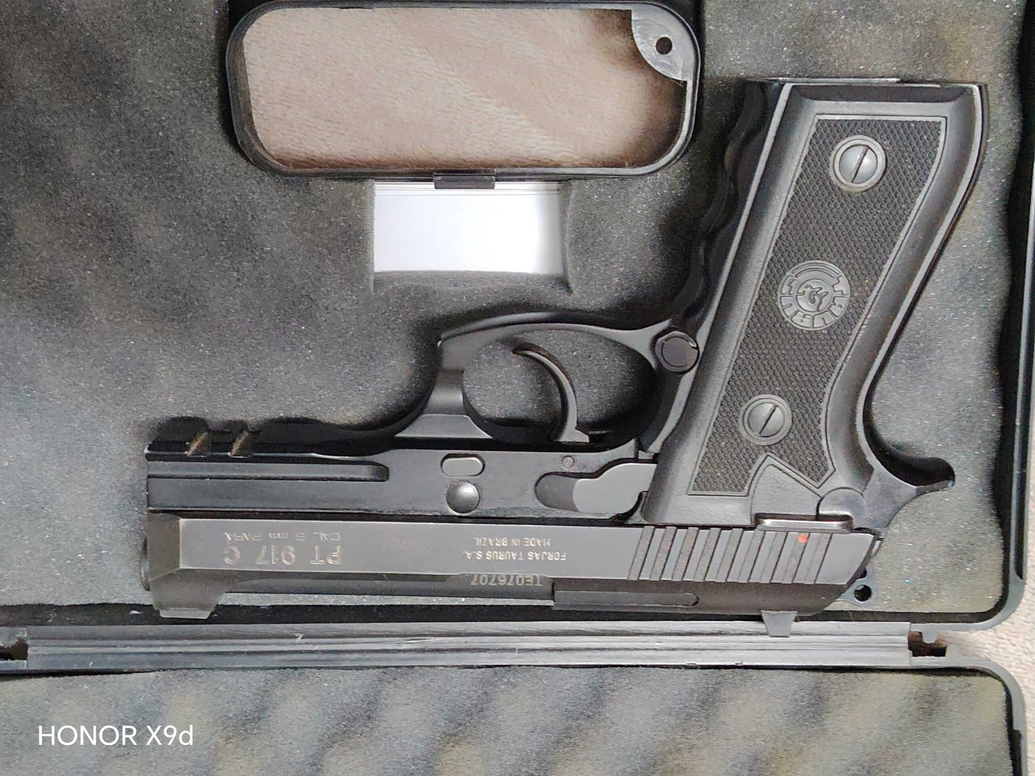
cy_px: 388
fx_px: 1405
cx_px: 518
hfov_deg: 40.4
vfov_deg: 30.9
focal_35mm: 47
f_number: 4
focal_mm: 5.25
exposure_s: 1/20
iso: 1412
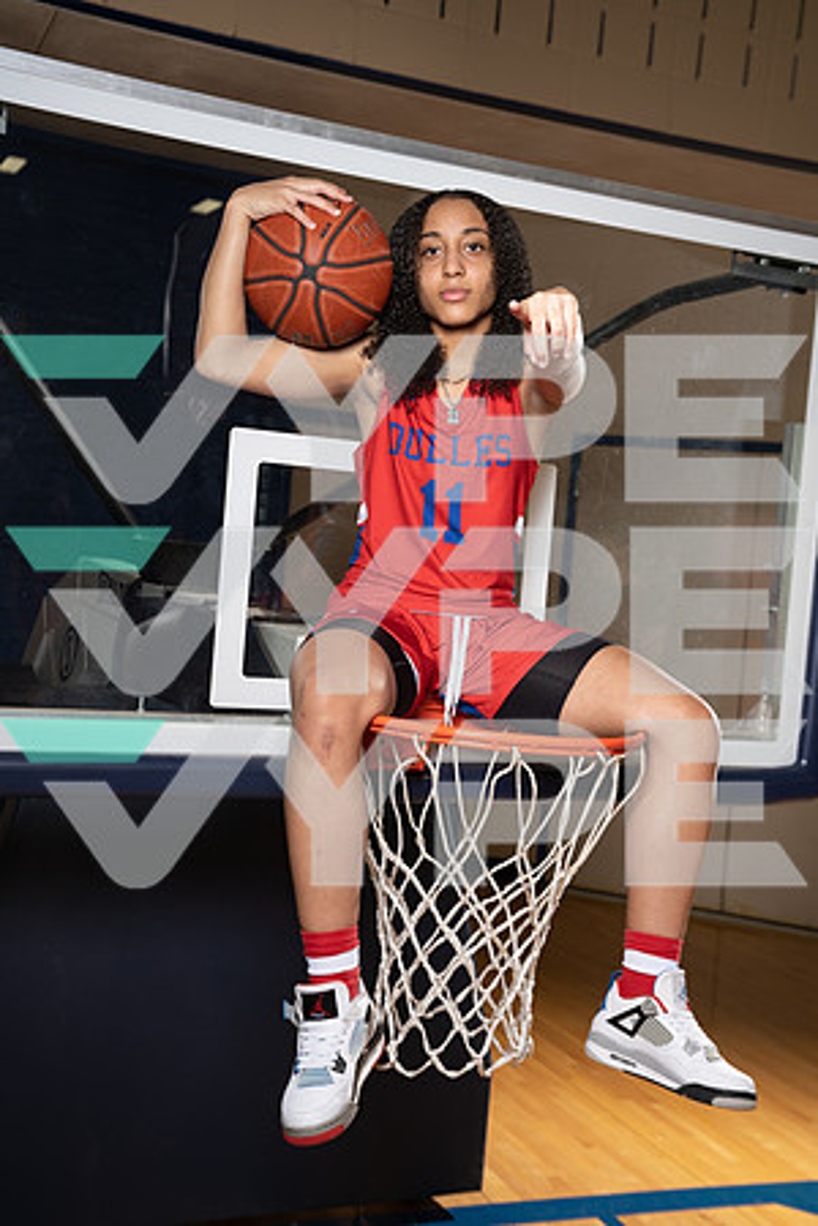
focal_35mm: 44
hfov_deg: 30.5
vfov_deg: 44.5
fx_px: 1500
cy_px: 613
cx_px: 409
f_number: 5.6
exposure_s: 1/250
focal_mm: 44
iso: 400
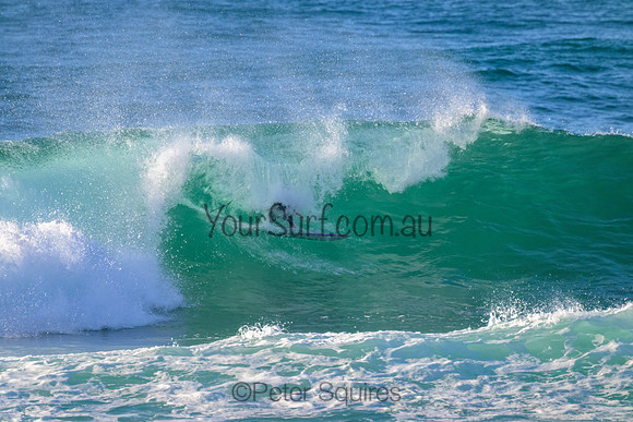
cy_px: 211
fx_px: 14069
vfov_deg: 1.7
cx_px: 316
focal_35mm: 800
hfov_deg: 2.6
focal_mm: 800
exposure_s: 1/1250
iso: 1600
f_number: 11
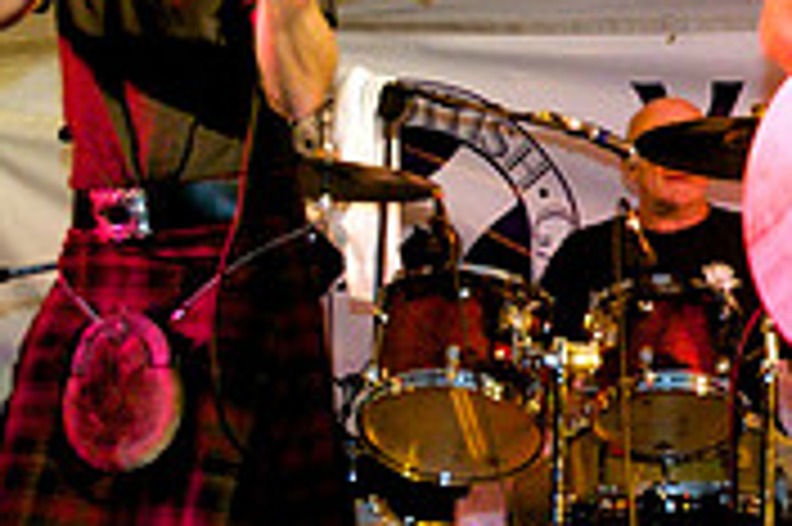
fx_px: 3692
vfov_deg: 8.1
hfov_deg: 11.8
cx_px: 1112
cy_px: 81
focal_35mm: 168
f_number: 5
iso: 400
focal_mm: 34
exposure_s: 1/60
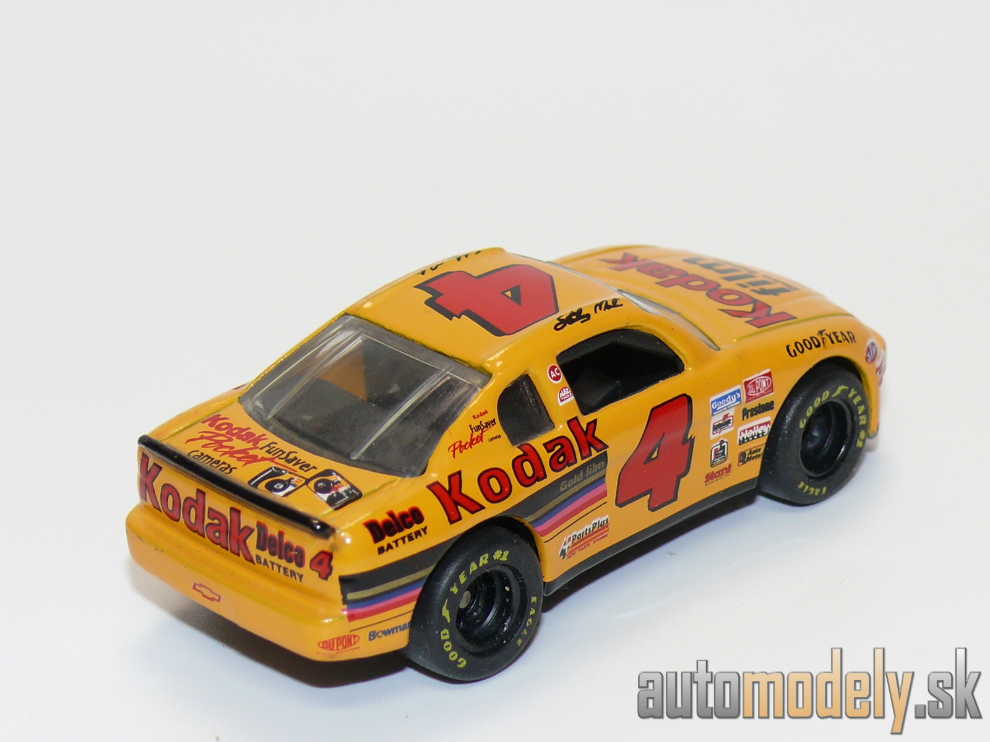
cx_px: 495
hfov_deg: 17.0
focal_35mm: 116
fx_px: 3318
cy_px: 371
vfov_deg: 12.8
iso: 100
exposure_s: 1/30
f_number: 4
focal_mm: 14.3
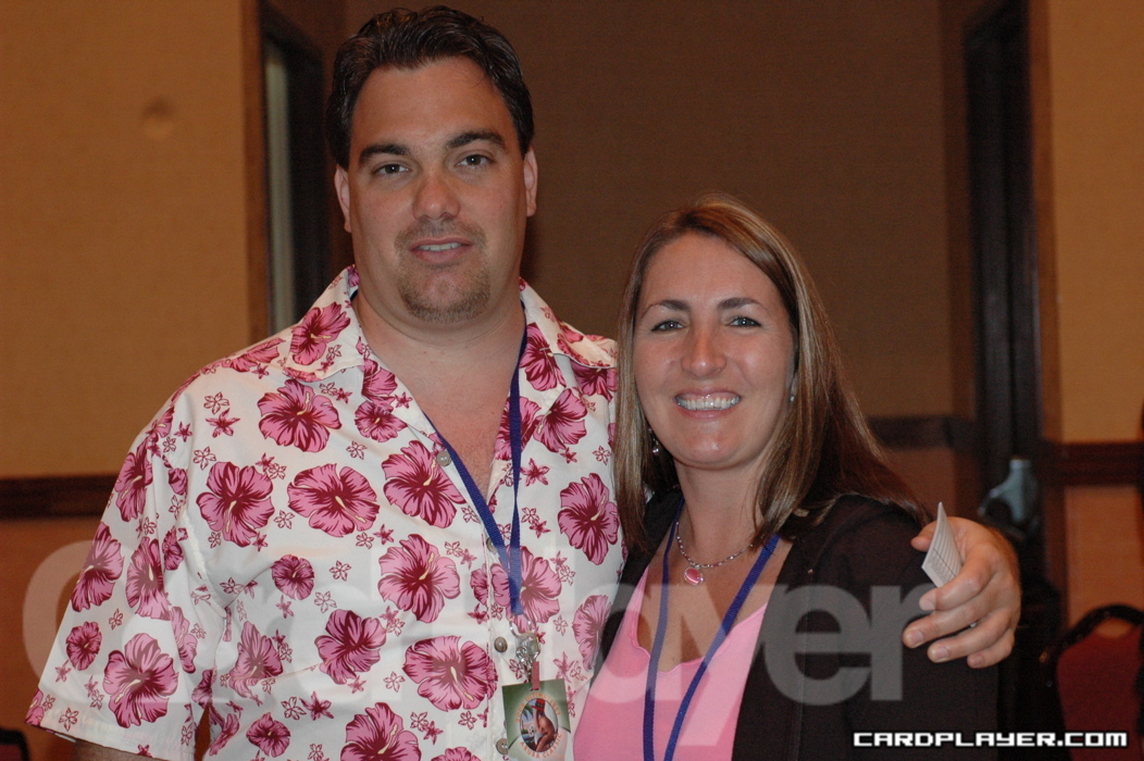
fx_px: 2144
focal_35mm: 68
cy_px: 380
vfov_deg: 20.1
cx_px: 572
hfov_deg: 29.9
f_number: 4.5
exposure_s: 1/60
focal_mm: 45
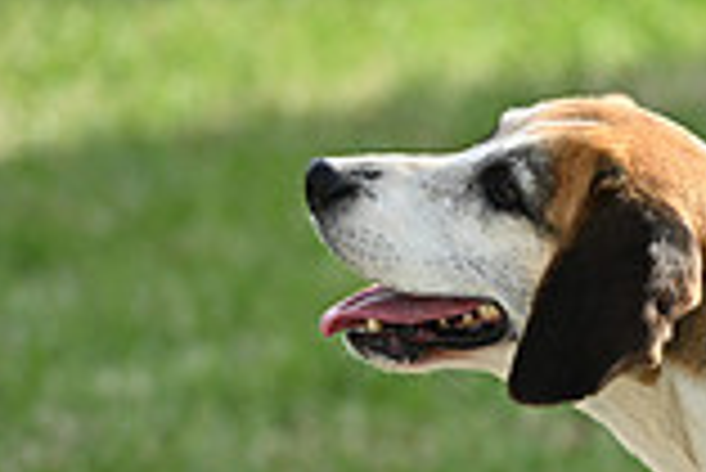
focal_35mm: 648
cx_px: 1255
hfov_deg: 3.2
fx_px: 12719
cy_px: 609
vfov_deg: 2.1
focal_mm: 175
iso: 320
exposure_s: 1/1000
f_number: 4.5
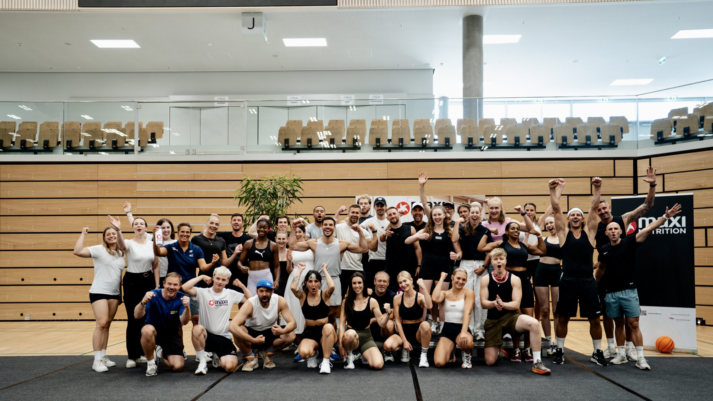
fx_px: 605
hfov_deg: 61.0
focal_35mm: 32
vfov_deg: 36.5
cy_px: 241
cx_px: 361
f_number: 2.8
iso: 800
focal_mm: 30
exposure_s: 1/250
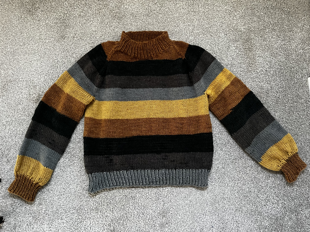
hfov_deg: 67.3
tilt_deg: -84.8
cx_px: 155
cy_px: 116
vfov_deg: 53.1
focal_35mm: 26
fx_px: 233
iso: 640
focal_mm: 5.1
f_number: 1.6
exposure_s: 1/36
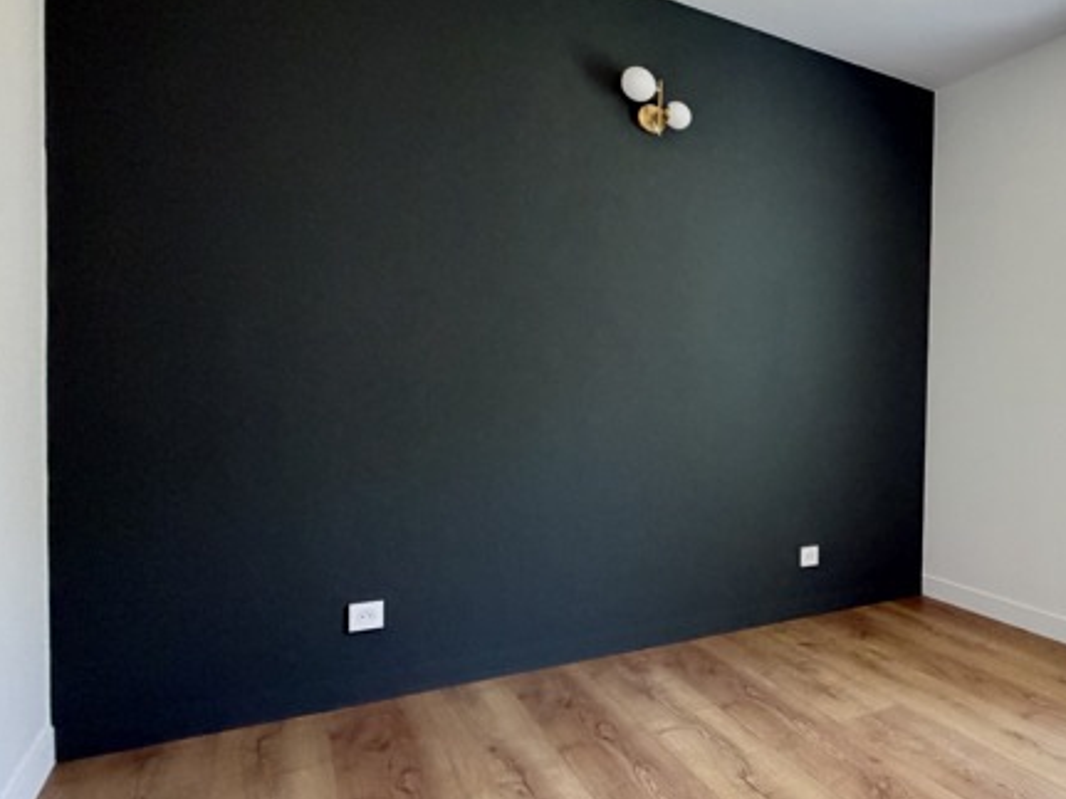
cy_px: 413
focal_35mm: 26
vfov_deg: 53.0
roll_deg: -1.1
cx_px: 974
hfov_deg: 57.1
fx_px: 800
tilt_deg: -1.5
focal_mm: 2.22
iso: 400
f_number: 2.2
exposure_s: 1/60
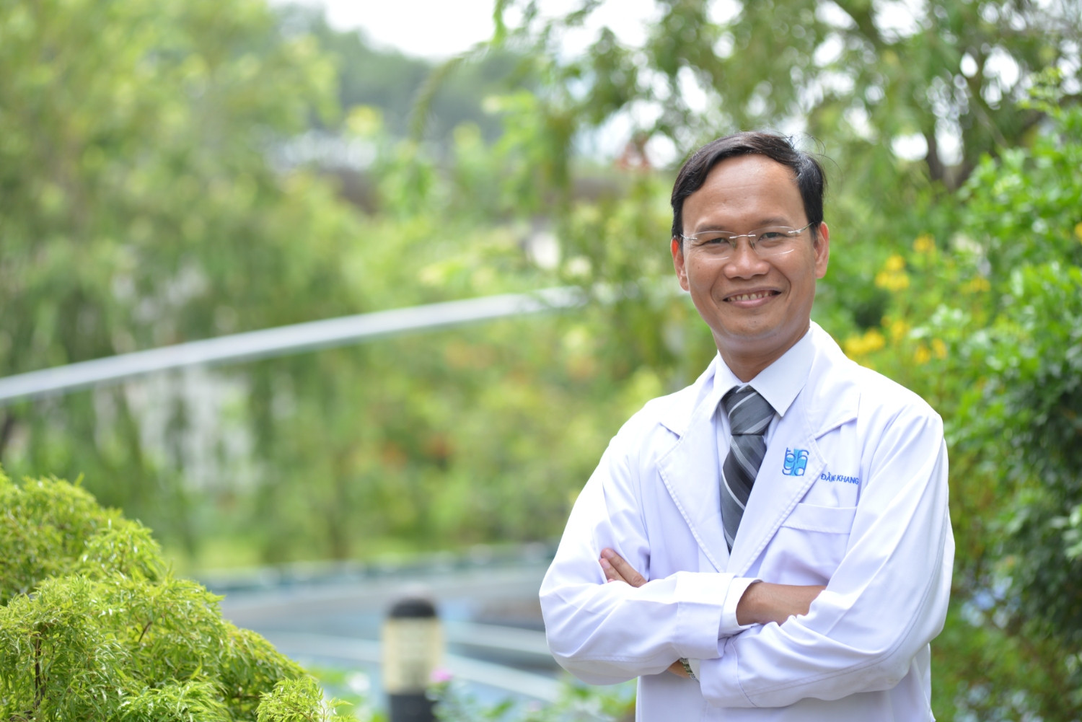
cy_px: 361
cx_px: 541
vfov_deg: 9.5
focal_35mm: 145
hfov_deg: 14.1
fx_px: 4359
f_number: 5
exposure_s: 1/400
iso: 200
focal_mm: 145
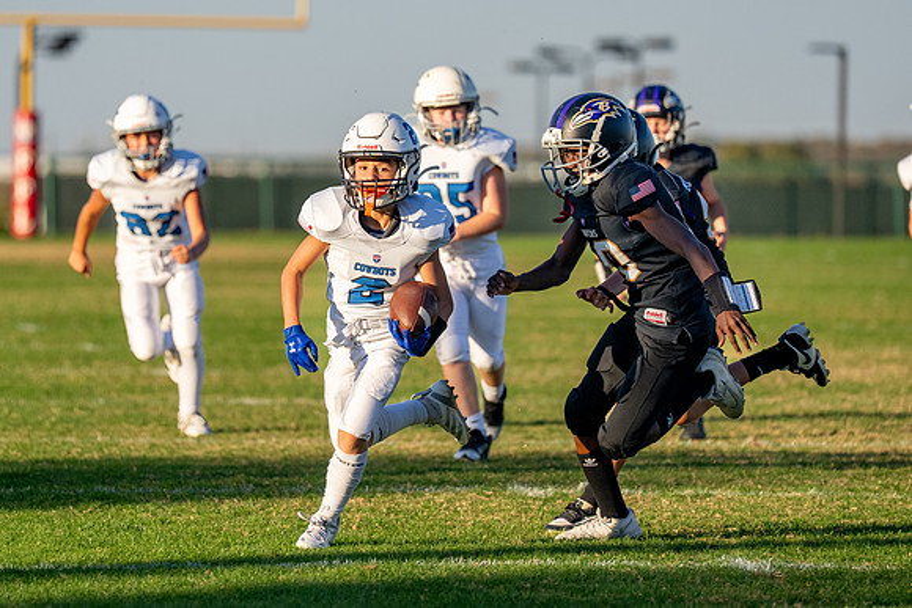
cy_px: 225
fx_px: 8395
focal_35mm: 331
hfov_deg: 6.2
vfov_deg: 4.2
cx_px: 387
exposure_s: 1/4000
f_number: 2.8
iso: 200
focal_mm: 185
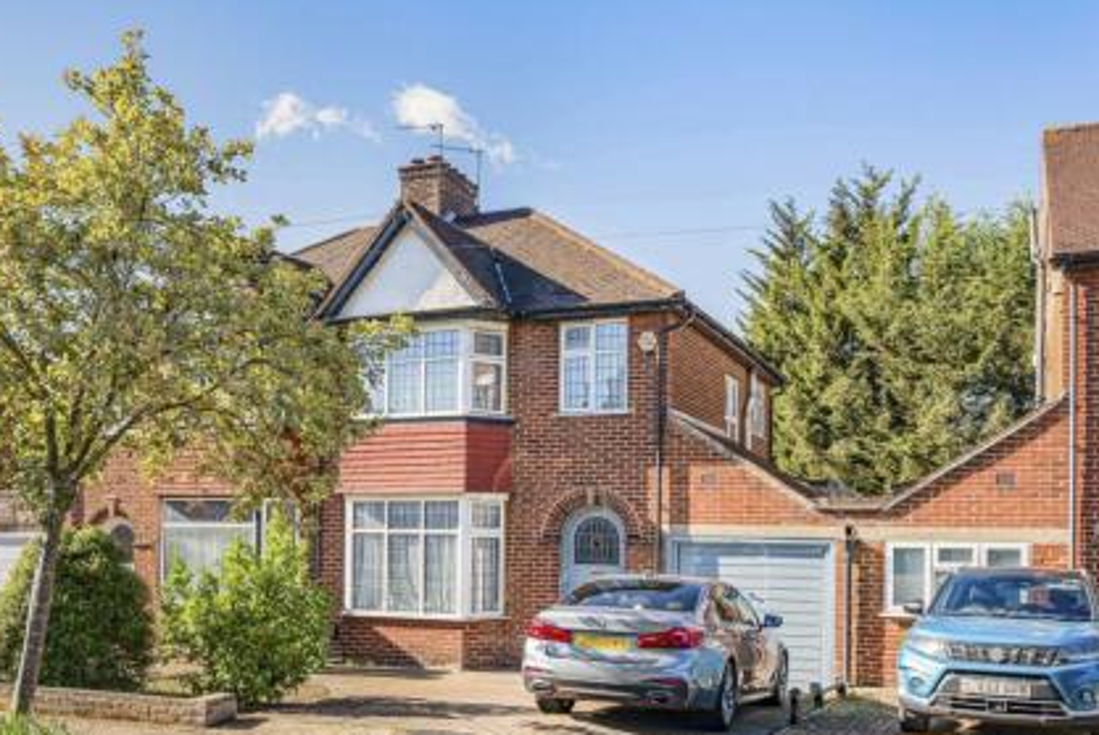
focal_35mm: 34
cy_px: 370
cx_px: 505
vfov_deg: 39.4
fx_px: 1026
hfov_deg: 56.3
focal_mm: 29.5
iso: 800
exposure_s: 1/400
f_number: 11
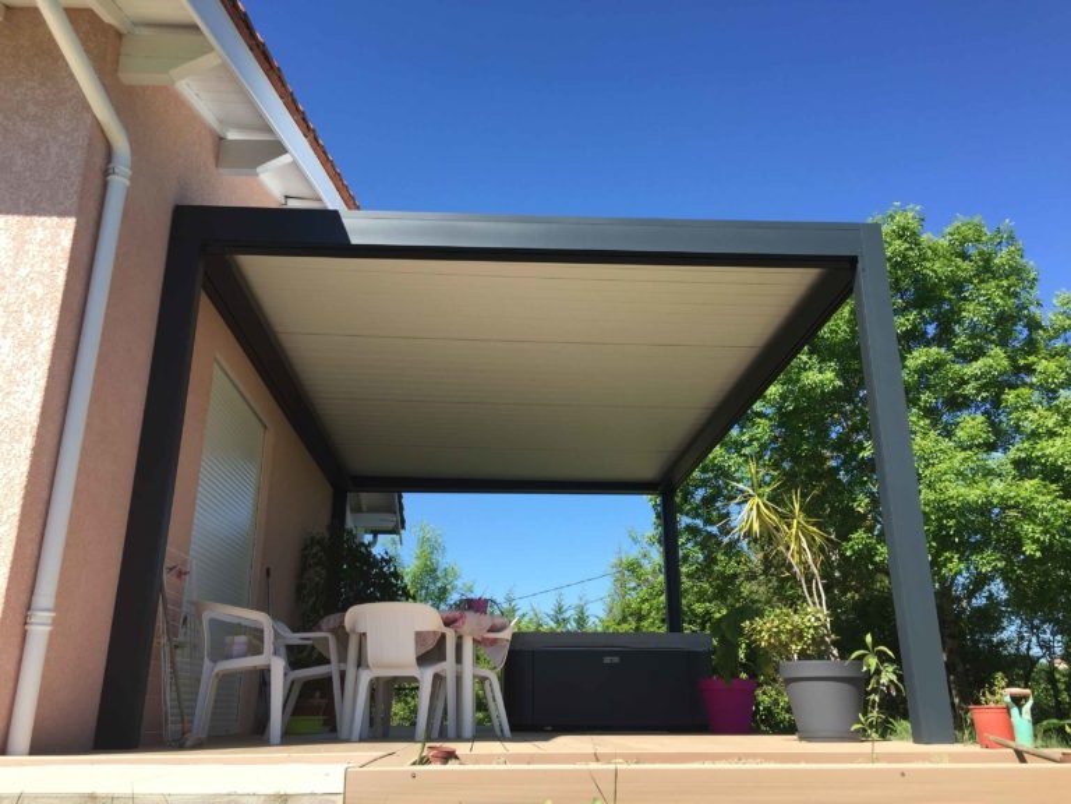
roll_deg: -0.1
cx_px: 536
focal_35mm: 29
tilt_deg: +17.6
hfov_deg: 61.7
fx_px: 897
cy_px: 402
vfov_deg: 48.2
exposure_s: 1/942
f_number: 2.2
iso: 32
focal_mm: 4.15
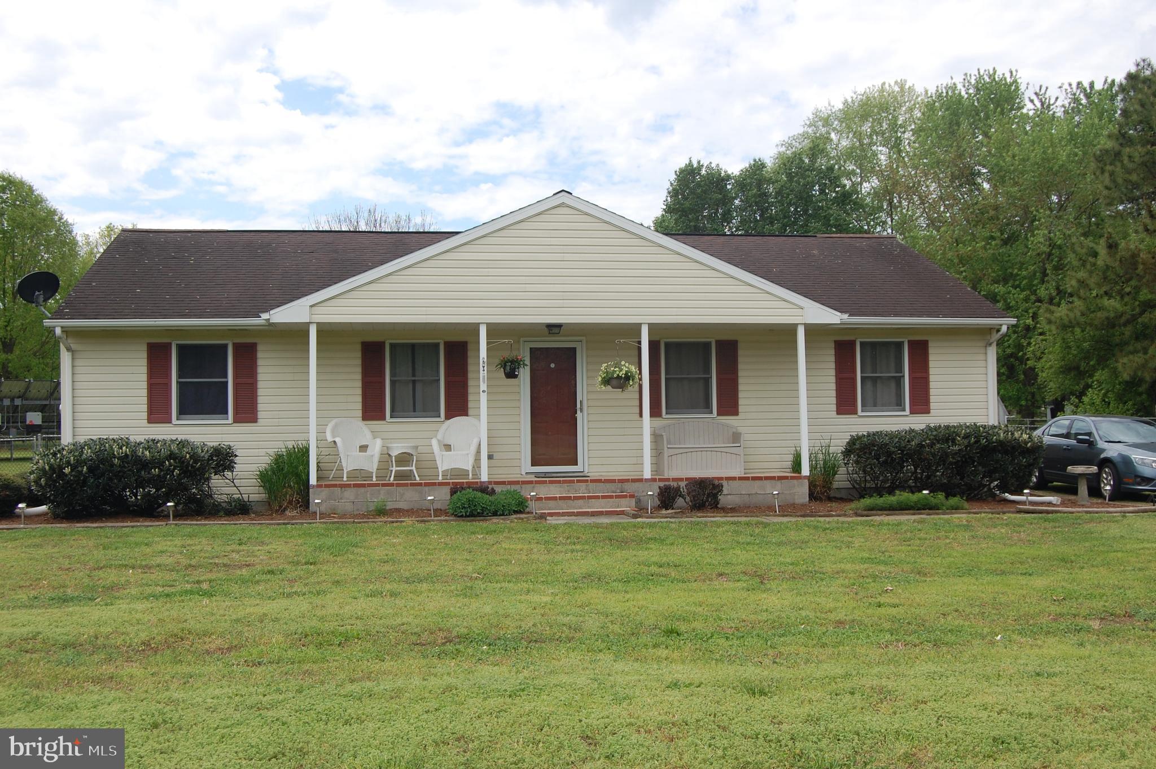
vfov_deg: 34.1
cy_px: 384
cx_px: 578
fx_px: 1251
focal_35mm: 39
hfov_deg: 49.6
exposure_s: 1/320
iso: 200
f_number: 9
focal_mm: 26
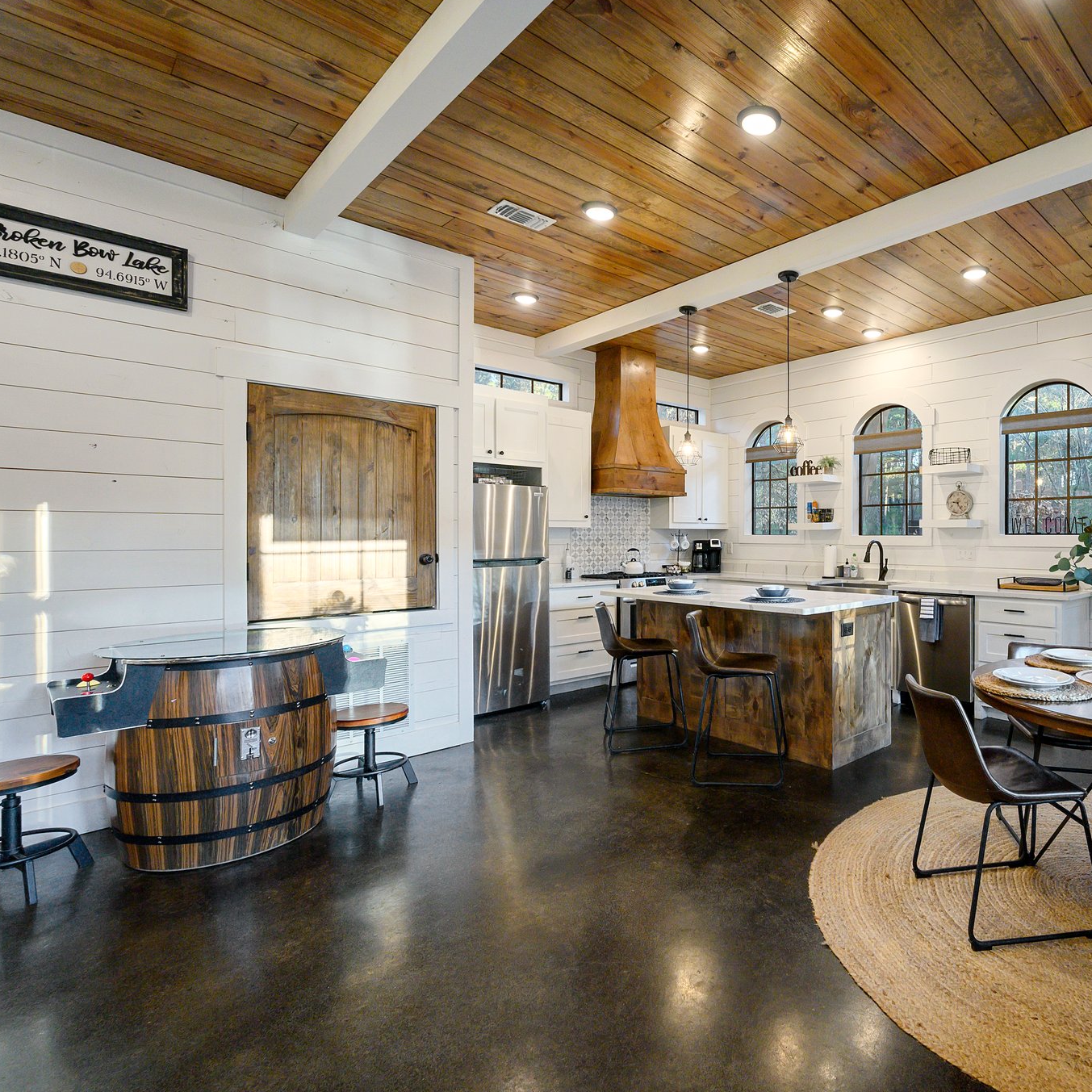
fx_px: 642
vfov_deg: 80.7
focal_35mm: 18
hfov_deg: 77.1
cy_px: 544
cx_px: 759
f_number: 6.3
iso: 500
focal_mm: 14
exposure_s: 1/50
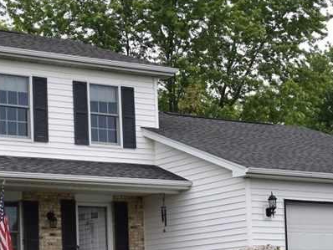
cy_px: 213
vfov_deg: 14.9
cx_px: 57
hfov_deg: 19.7
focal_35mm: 98
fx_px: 946
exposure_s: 1/250
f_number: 8
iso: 200
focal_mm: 25
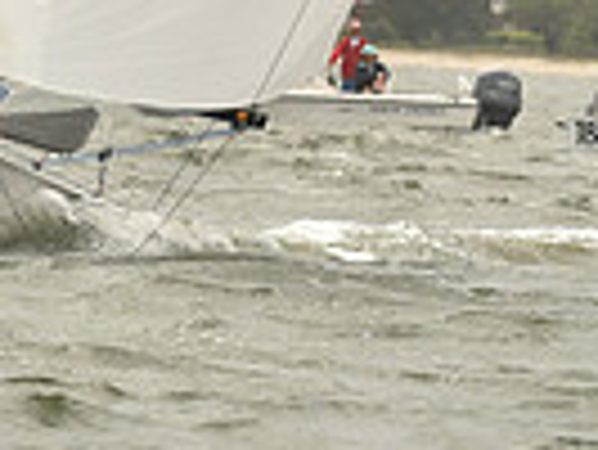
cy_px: -747
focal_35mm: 1132
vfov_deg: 1.3
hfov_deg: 1.8
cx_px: 223
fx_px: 19573
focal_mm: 270
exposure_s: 1/1250
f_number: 7.1
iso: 320
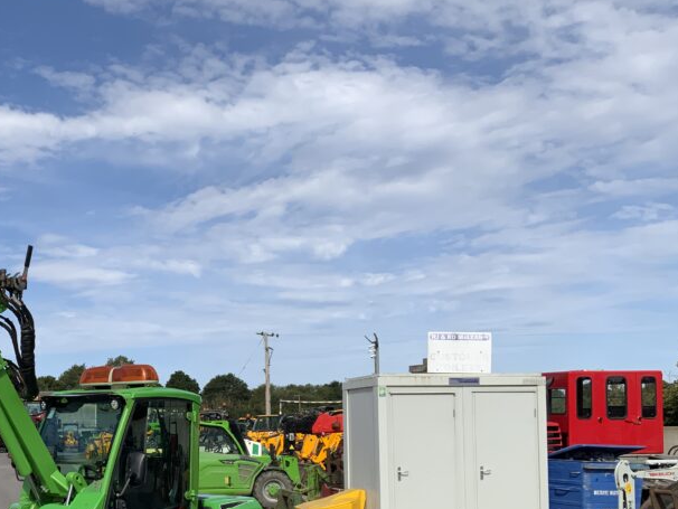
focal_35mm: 49
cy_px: 399
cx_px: 113
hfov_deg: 37.2
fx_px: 960
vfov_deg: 29.1
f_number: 1.8
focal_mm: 3
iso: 16
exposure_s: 1/2538
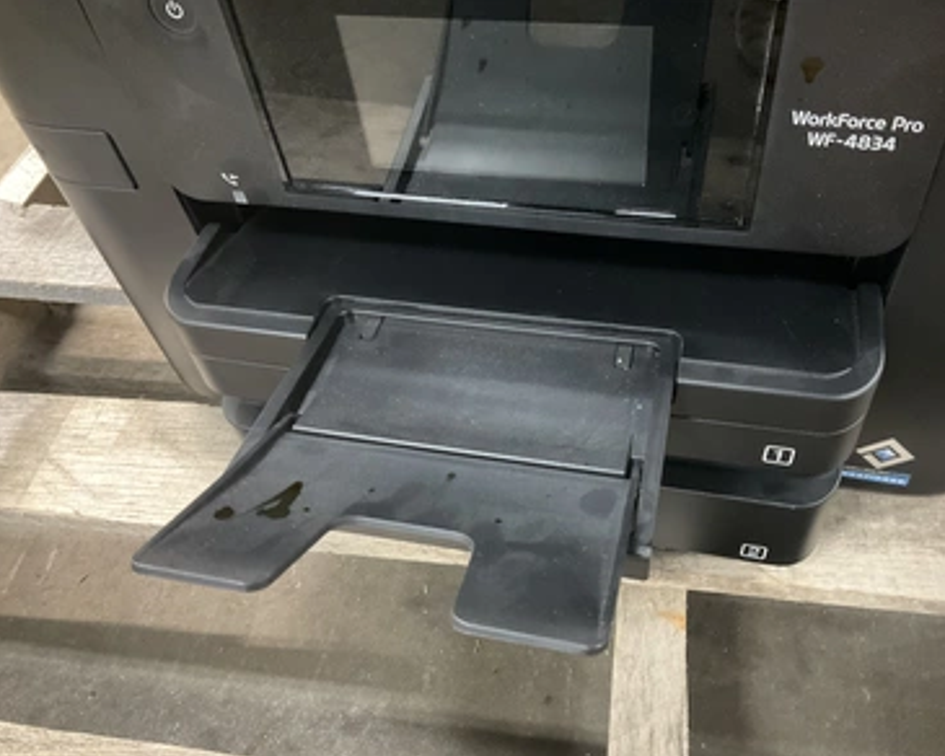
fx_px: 867
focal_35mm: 31
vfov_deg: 47.1
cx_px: 515
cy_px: 383
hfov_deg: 57.1
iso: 500
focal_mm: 3
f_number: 1.8
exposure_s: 1/30
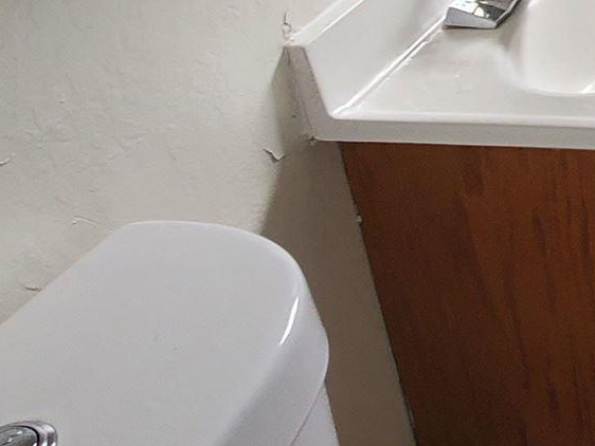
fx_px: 1221
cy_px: -18
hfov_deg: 23.1
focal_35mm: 71
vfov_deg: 20.0
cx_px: 843
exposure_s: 1/120
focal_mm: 1.8
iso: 80
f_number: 2.2
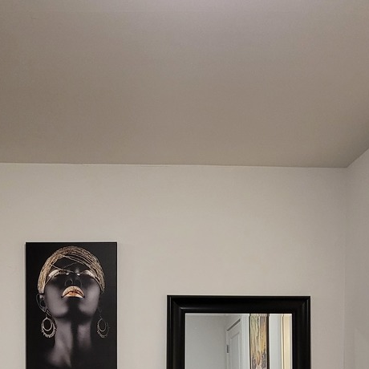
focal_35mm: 36
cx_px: 135
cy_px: 356
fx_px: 434
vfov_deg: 41.1
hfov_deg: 45.6
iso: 400
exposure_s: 1/59
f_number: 2.2
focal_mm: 2.2
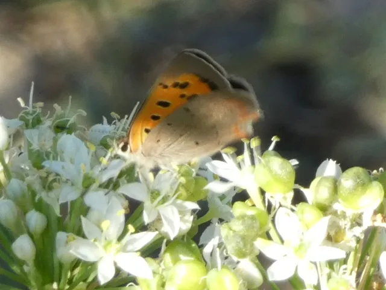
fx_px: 3446
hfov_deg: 6.4
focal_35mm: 309
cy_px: 145
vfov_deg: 4.8
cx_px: 193
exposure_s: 1/80
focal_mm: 55.4
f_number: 5.6
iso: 160
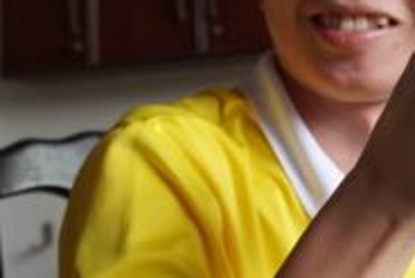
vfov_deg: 15.9
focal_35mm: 86
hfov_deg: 23.3
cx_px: 325
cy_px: 115
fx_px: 992
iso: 2000
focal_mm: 22
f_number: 4
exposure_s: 1/160
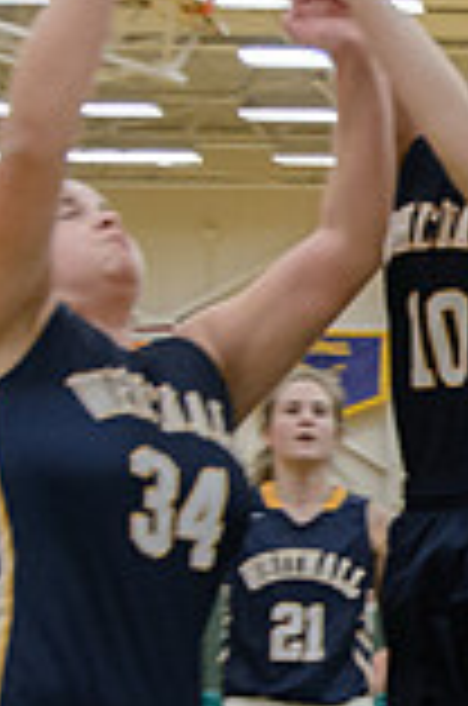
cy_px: 567
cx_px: 970
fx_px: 2801
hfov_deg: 8.9
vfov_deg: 14.3
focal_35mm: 143
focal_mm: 32
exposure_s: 1/320
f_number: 5.6
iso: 8000
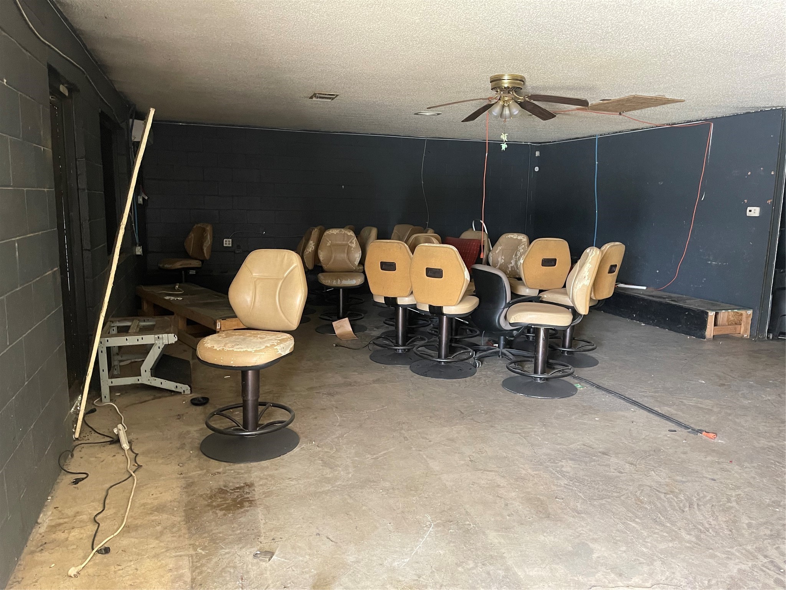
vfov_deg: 54.9
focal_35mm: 25
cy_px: 295
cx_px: 393
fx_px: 568
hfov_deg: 69.4
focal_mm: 5.1
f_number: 1.6
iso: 500
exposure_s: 1/54
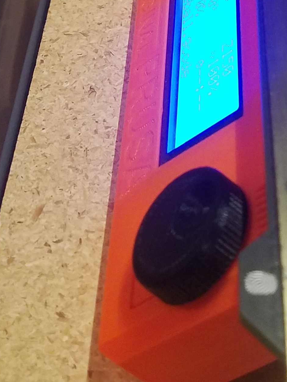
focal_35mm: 67
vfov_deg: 28.3
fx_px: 741
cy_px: 72
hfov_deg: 21.3
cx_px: 279
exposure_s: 1/24
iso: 200
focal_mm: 4.2
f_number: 1.7
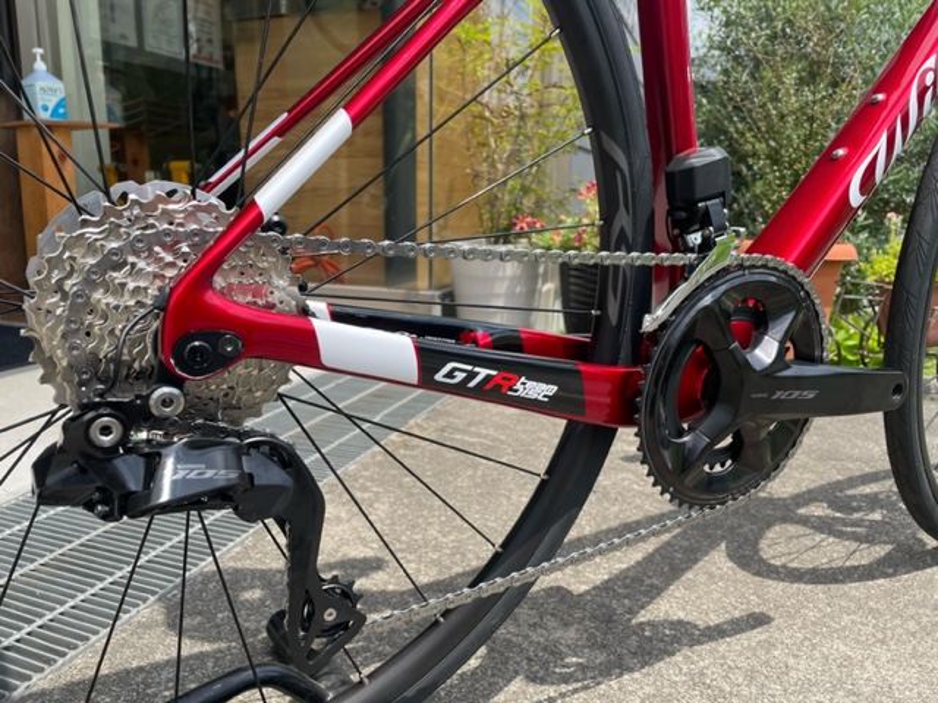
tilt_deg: -11.4
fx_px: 705
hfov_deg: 67.3
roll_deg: -0.8
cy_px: 352
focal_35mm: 26
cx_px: 469
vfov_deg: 53.1
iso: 32
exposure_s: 1/1171
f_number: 1.6
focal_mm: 4.2
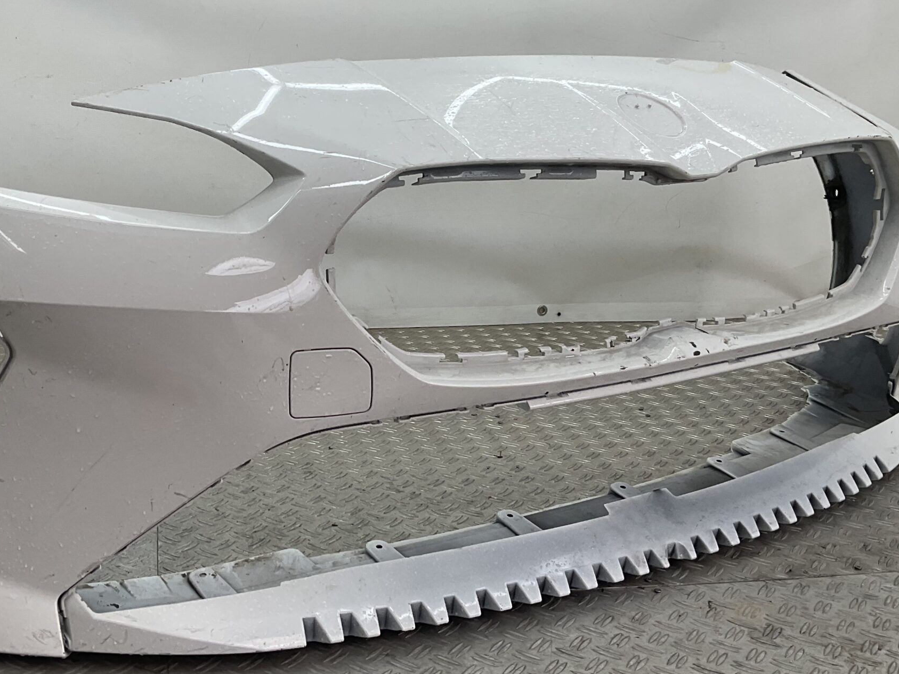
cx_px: 335
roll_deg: -1.1
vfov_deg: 32.8
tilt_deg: -13.7
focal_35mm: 44
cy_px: 296
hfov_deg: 42.6
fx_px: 1143
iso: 16
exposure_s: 1/120
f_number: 1.8
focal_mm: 3
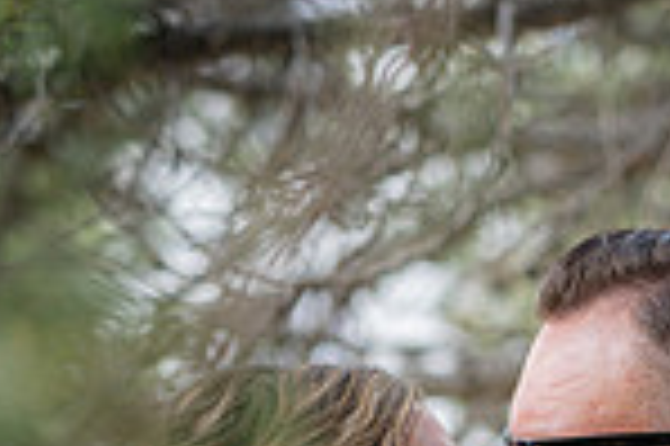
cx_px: 650
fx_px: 2807
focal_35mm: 151
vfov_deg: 8.7
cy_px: 842
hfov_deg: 13.4
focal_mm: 50
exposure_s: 1/250
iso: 125
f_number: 2.2
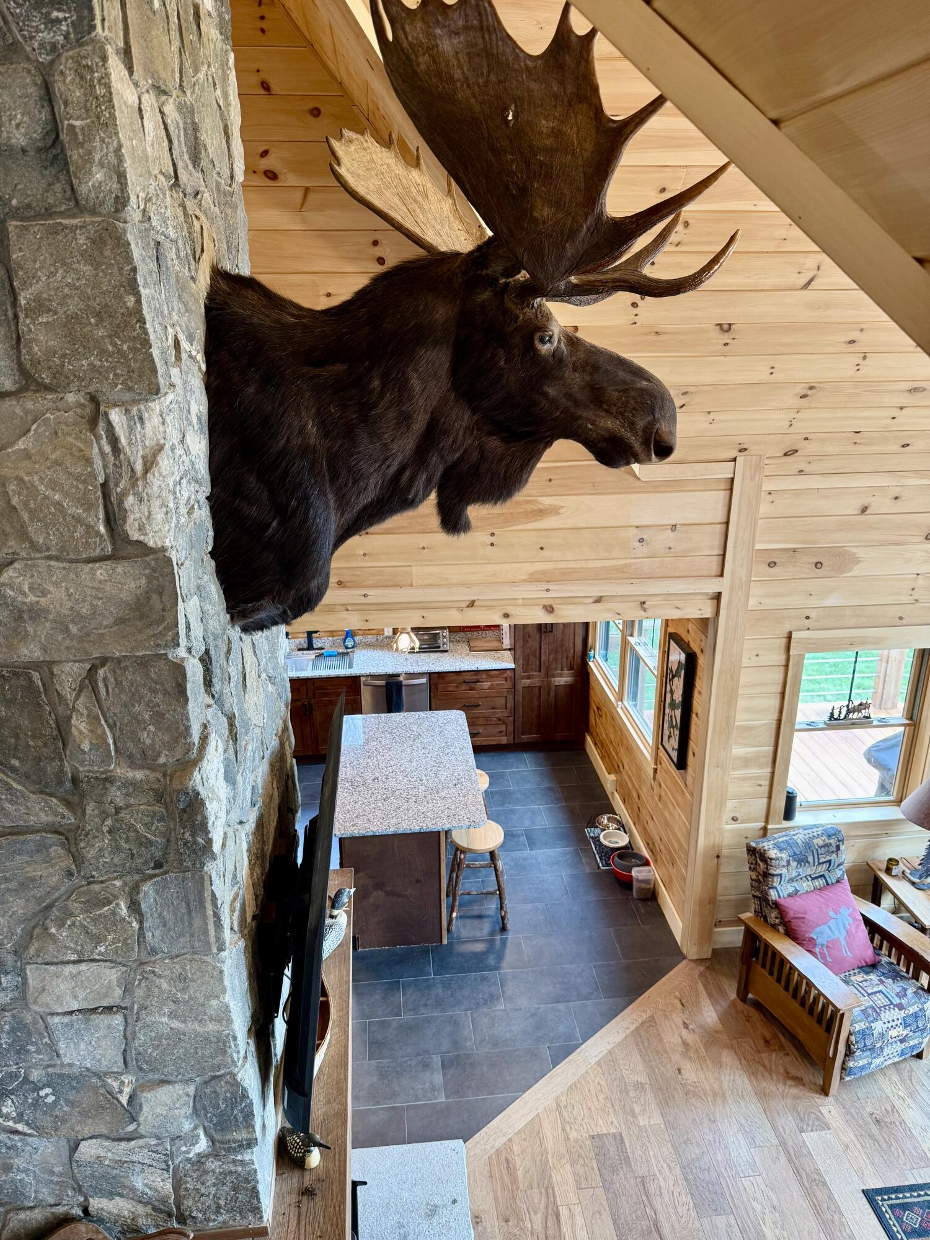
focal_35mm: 24
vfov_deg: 71.6
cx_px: 465
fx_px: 860
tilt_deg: -20.7
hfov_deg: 56.8
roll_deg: +0.3
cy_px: 620
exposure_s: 1/60
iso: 125
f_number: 1.78
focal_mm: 6.76
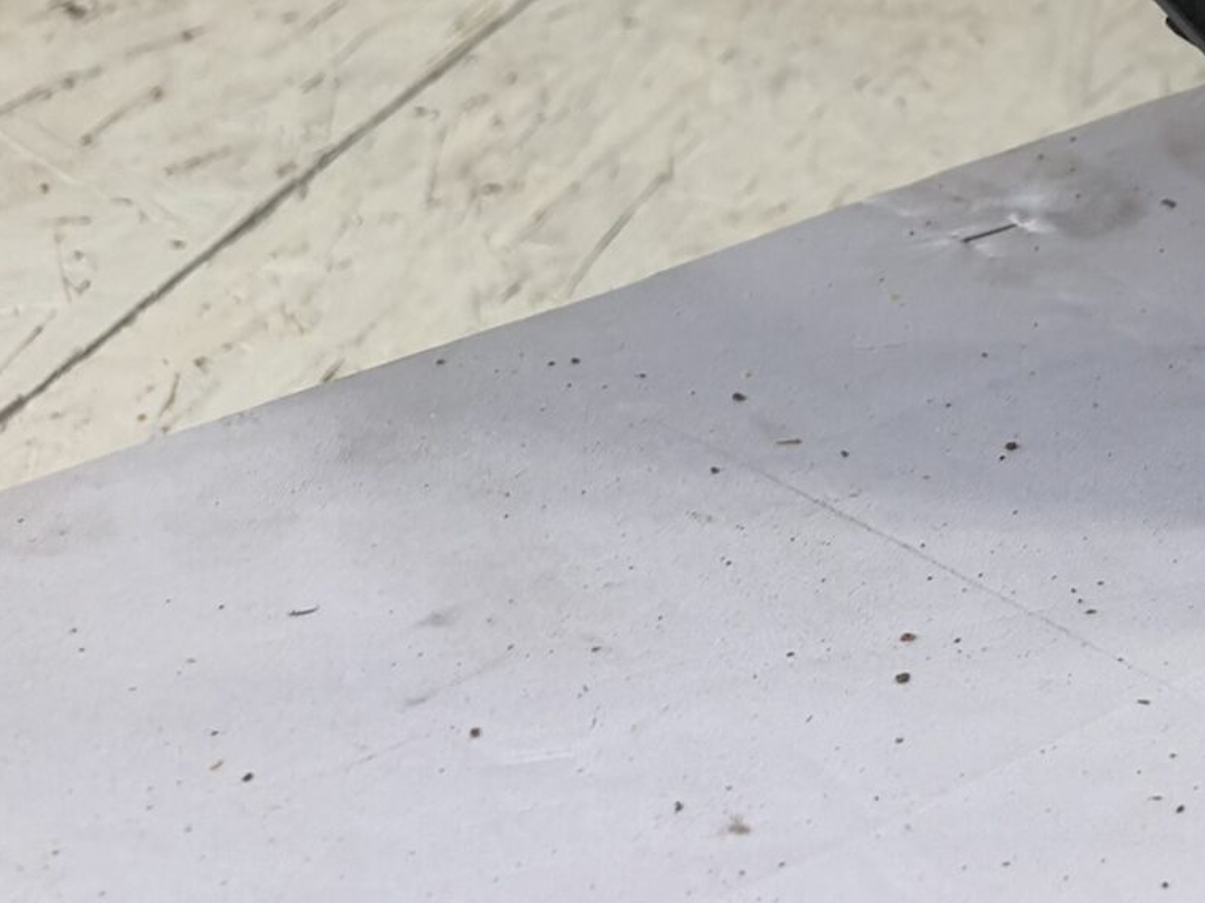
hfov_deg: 20.2
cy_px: -562
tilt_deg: -11.7
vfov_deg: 15.2
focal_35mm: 88
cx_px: 1602
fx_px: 3063
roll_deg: +0.1
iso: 40
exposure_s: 1/122
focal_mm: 5.96
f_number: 1.6
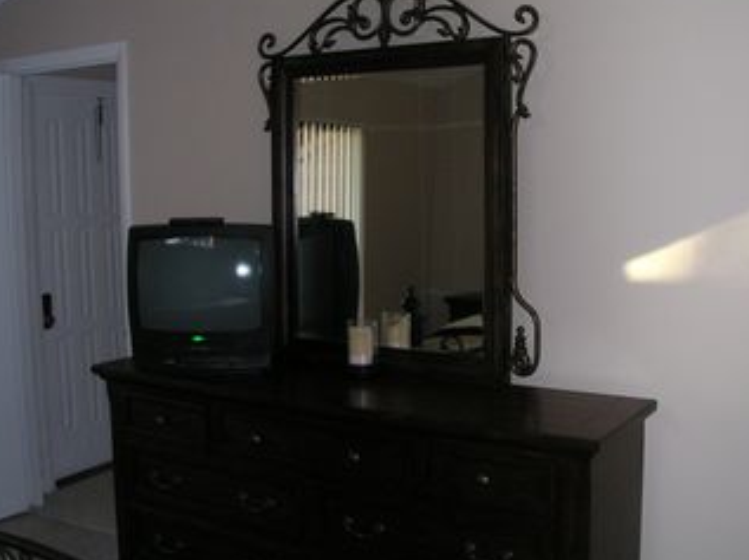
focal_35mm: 43
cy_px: 255
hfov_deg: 43.8
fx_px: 929
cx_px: 418
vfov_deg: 33.5
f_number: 4.5
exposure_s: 1/60
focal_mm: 5.6
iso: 291
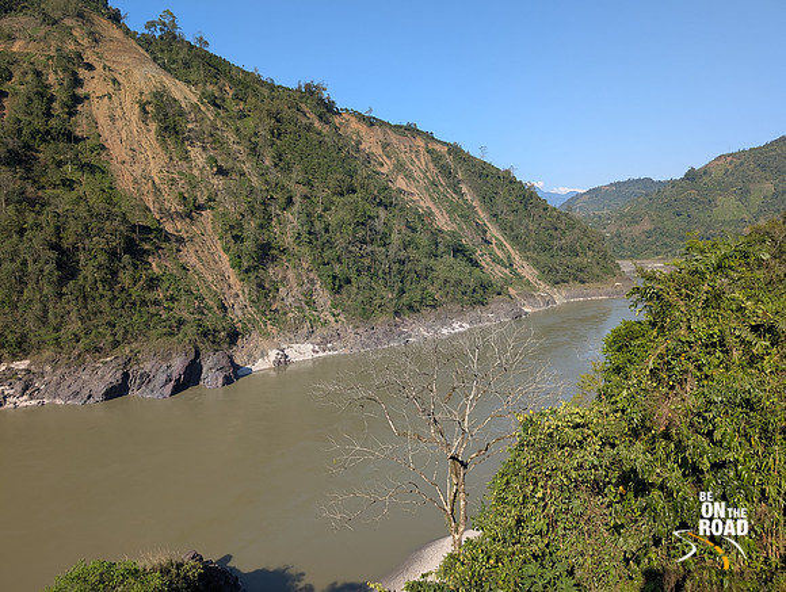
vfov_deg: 57.0
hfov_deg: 71.5
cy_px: 296
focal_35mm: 24
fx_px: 546
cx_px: 393
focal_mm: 6.9
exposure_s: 1/814
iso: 21
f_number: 1.68
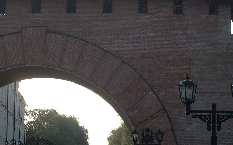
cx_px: 114
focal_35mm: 87
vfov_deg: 15.0
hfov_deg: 23.8
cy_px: 100
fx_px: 552
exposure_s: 1/125
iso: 80
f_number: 8.4
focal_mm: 6.3
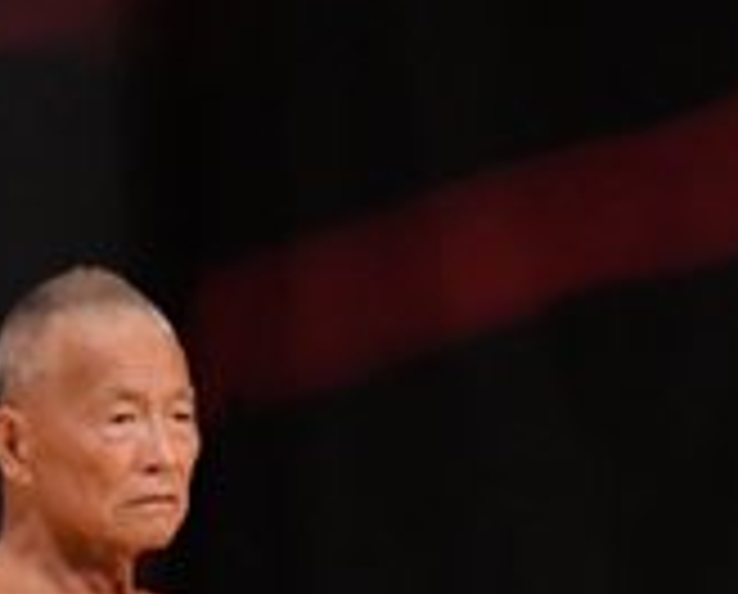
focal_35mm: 1194
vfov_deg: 1.3
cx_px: -119
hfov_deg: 1.6
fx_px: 26141
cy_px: 1044
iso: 4500
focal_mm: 180
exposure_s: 1/400
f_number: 5.6
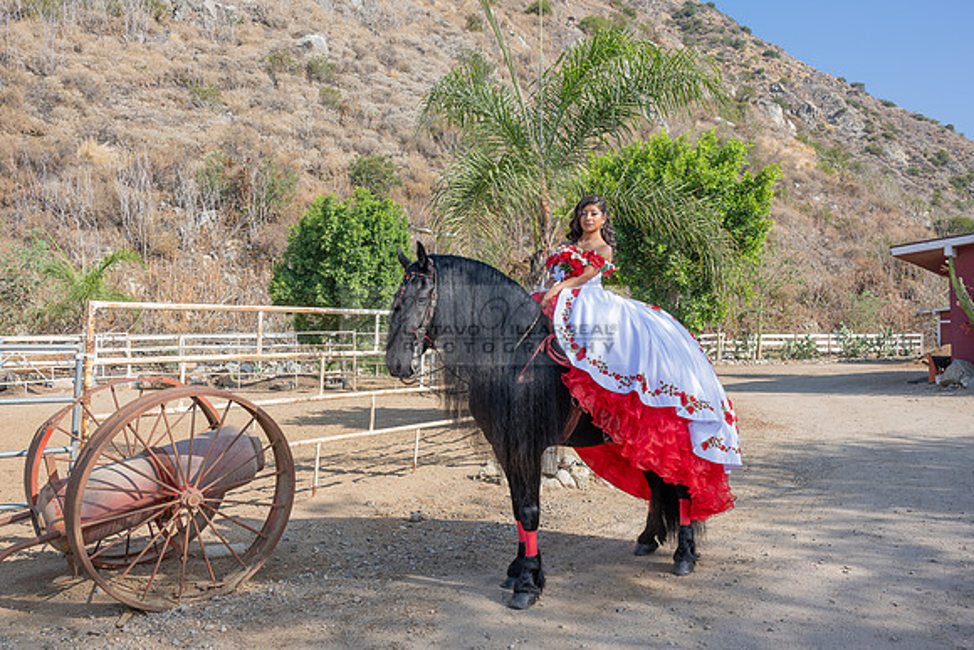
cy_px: 325
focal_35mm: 31
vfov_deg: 42.3
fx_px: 839
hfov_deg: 60.3
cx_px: 487
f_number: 8
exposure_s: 1/200
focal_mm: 31
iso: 125
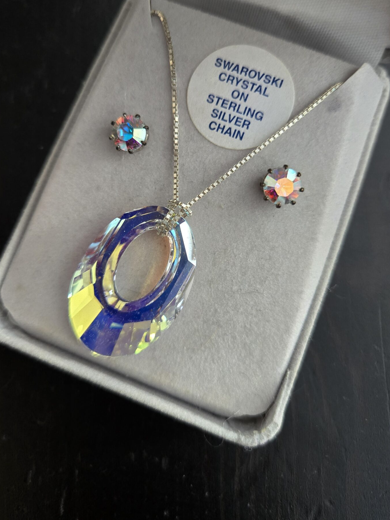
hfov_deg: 53.0
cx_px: 185
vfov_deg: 67.1
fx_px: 391
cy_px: 234
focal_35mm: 26
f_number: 1.8
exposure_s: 1/120
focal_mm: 5.4
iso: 400
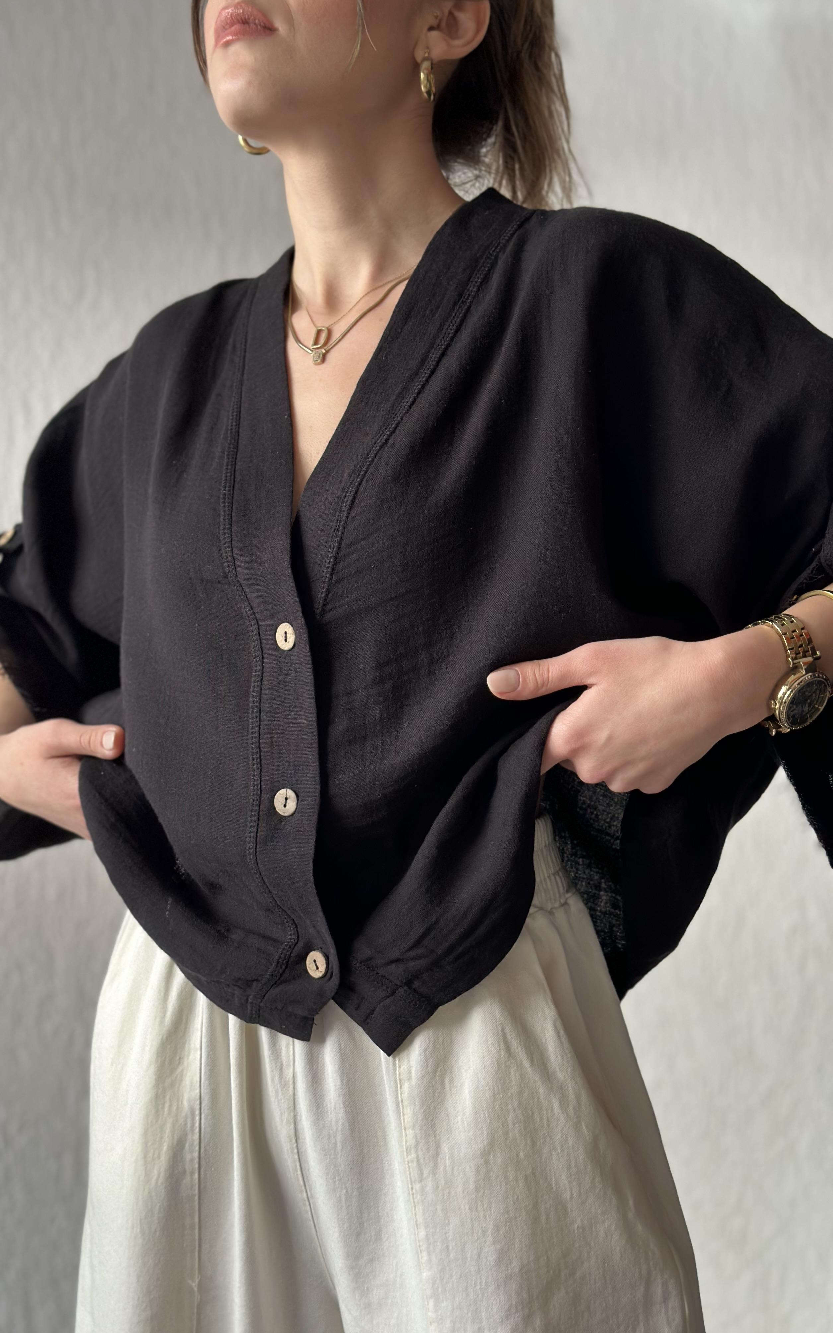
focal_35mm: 51
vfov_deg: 39.6
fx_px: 1853
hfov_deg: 25.3
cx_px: 443
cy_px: 665
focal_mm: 6.86
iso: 125
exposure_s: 1/112
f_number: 1.78
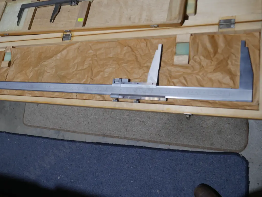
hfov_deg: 56.8
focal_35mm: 32
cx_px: 131
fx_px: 242
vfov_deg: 44.2
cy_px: 98
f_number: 3.6
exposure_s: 1/80
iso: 200
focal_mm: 16
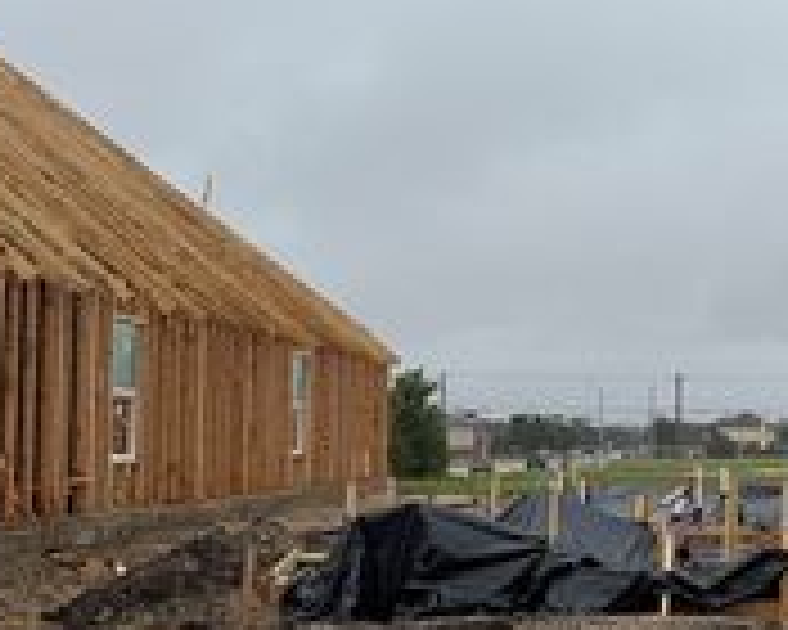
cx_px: 842
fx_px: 1563
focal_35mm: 67
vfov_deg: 22.8
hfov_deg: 26.3
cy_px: 367
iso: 80
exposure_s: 1/3279
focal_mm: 6.76
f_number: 1.78
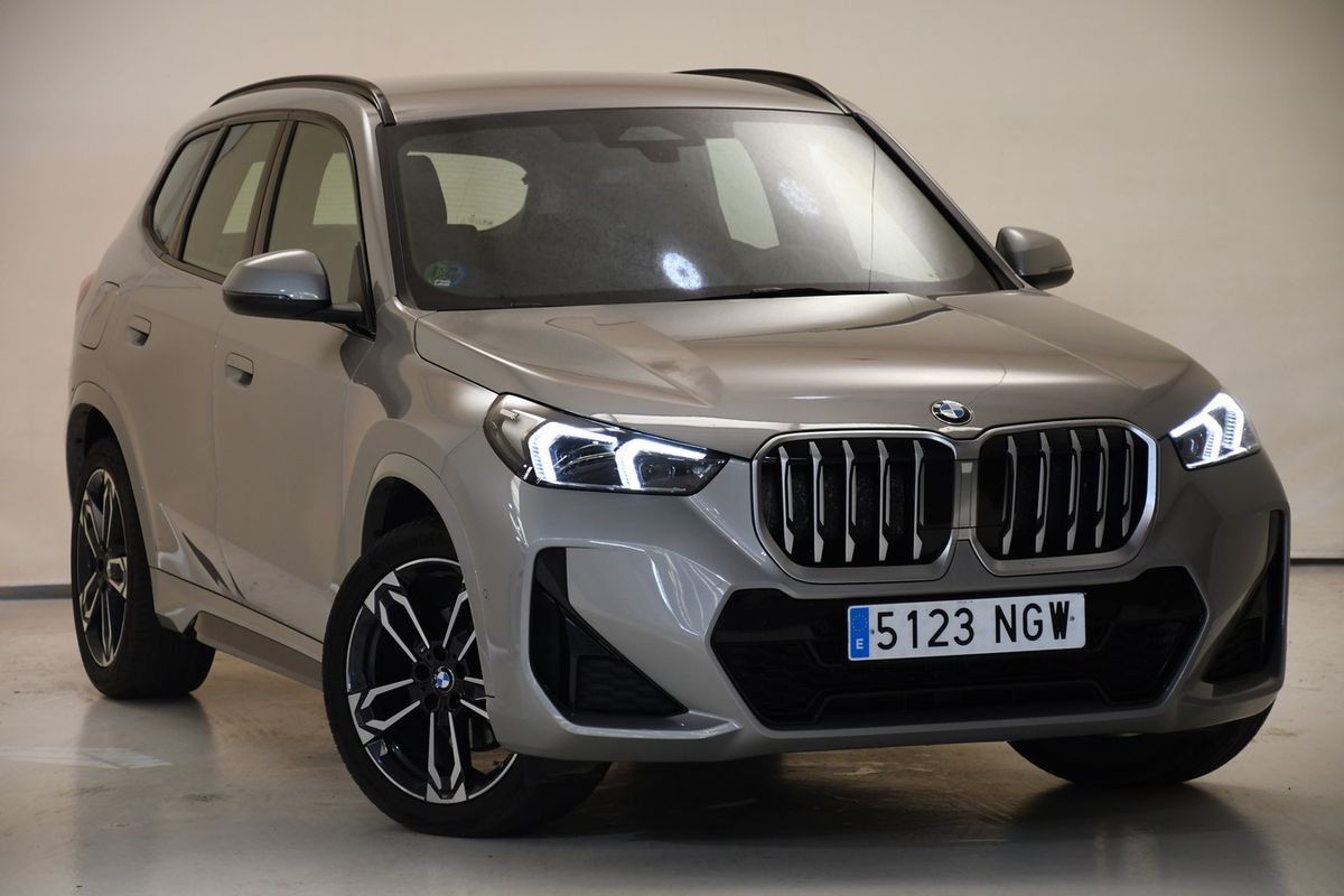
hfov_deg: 16.1
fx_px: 4741
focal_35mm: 127
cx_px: 672
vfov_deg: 10.8
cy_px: 448
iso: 640
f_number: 5.3
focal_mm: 85
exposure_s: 1/40
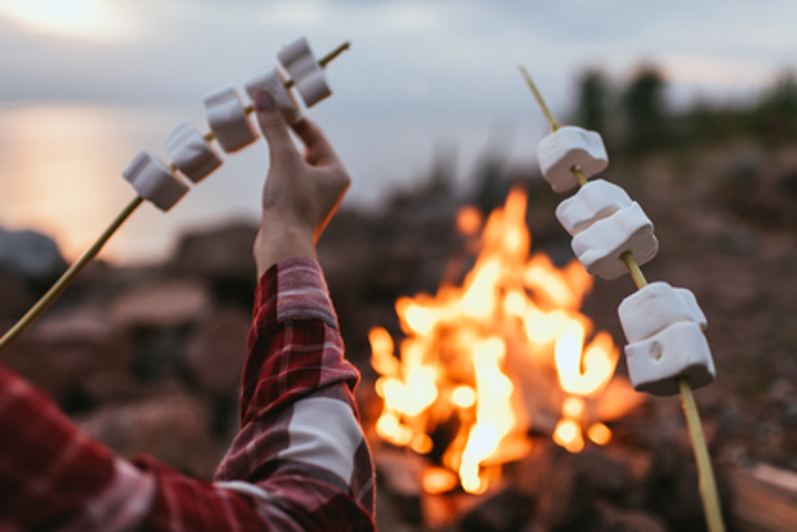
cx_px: 398
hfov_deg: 54.4
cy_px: 266
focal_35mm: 35
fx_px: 775
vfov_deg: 37.9
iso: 500
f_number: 1.8
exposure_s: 1/100
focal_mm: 35
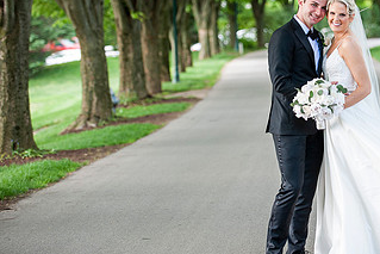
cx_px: 307
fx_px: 1880
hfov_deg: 11.5
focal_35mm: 178
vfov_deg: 7.7
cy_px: 63
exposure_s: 1/800
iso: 640
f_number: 2.8
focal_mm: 98
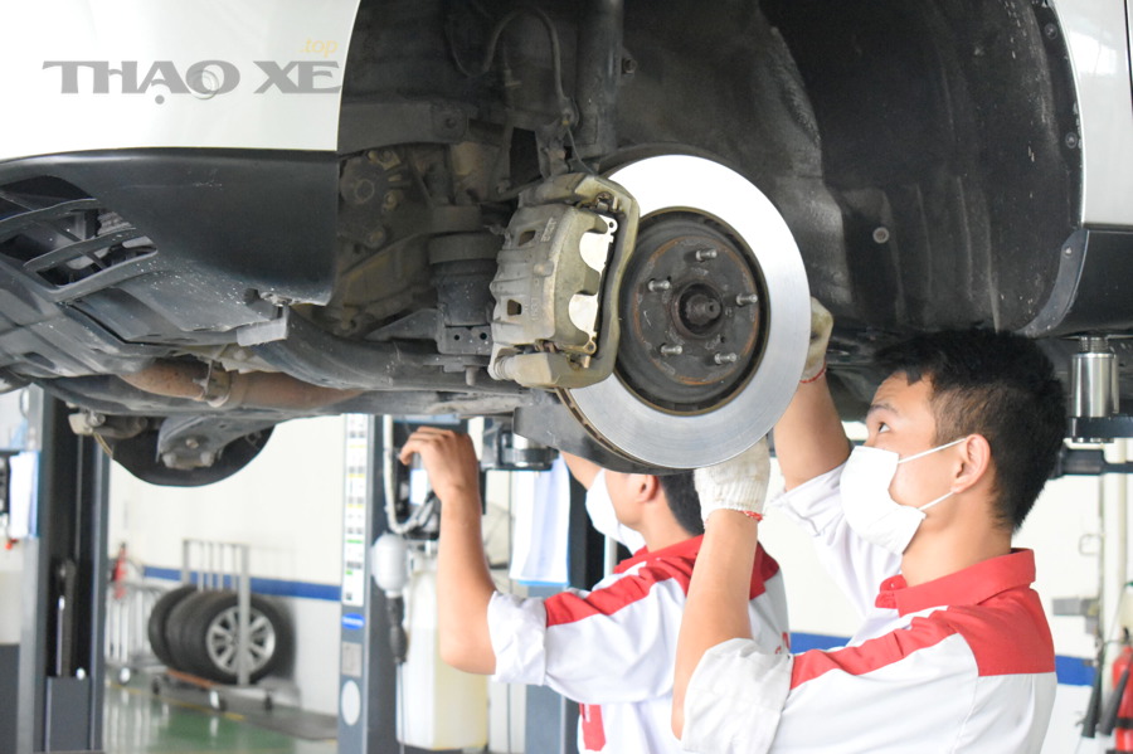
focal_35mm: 72
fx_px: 2265
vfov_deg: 18.9
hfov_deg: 28.1
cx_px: 566
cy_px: 377
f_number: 5.3
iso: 6400
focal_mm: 48
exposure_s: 1/125
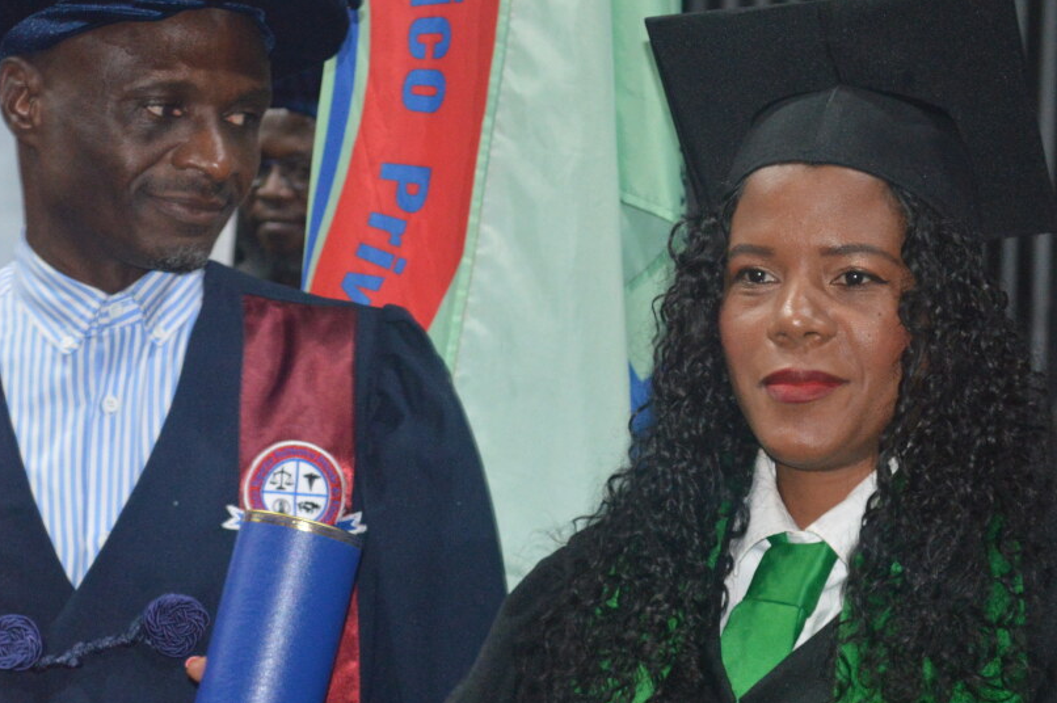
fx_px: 4195
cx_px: 449
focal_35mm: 143
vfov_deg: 9.6
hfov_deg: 14.4
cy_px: 536
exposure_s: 1/60
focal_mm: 48
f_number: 5.3
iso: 1250
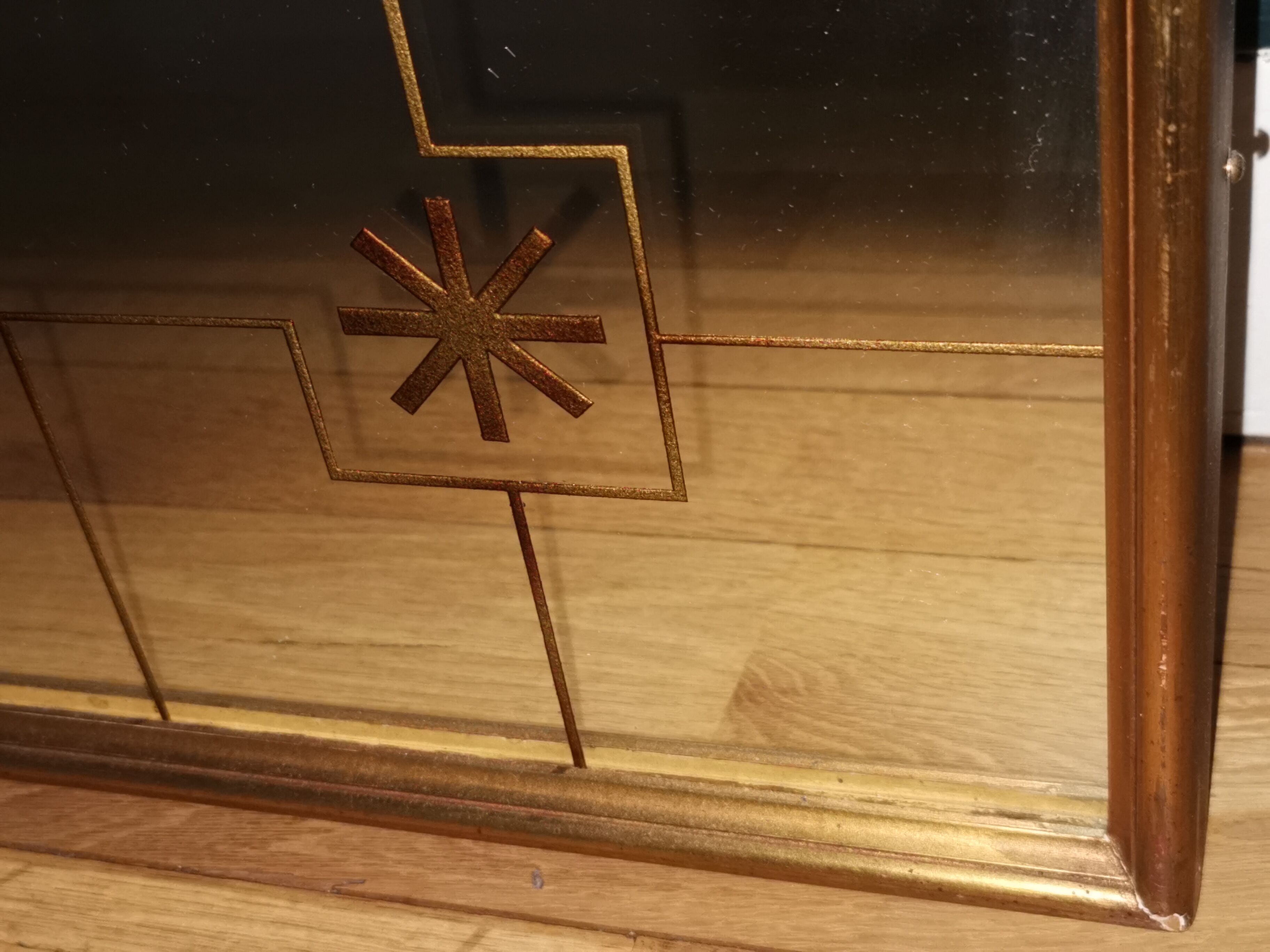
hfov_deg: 38.2
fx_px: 1834
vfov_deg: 29.1
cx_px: 635
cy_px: 476
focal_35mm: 50
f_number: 1.6
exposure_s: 1/100
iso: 200
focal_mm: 5.56
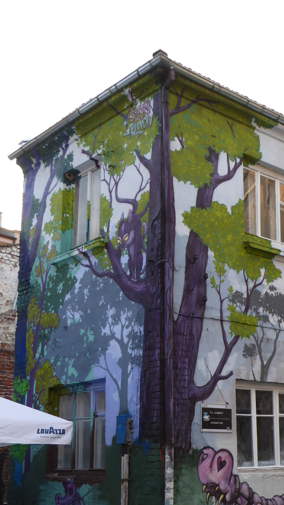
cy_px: 319
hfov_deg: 23.3
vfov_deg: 40.3
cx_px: 201
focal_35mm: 51
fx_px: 683
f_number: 3.7
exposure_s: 1/60
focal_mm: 6.3
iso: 100
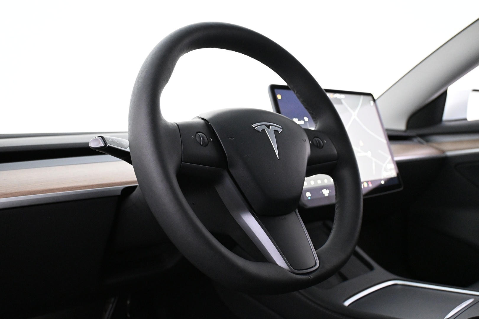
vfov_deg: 38.4
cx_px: 240
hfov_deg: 55.1
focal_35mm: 34
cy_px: 160
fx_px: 459
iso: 4000
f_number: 4.2
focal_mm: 23
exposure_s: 1/50
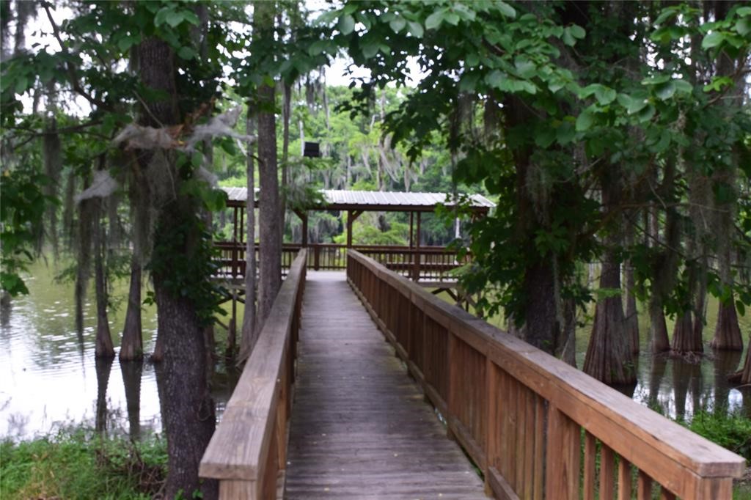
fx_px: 751
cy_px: 250
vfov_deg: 36.8
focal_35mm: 36
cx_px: 376
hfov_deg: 53.1
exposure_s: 1/100
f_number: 9
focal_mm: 24
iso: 400
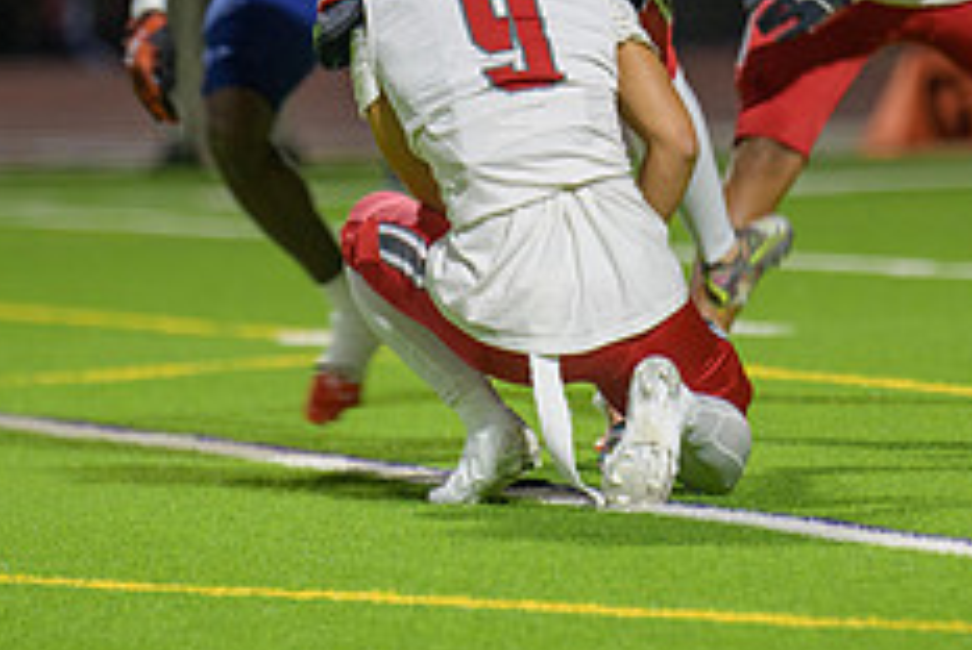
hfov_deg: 3.1
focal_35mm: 671
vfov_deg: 2.1
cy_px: 152
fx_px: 18140
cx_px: 542
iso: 1250
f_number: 2.8
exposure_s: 1/250
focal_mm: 270
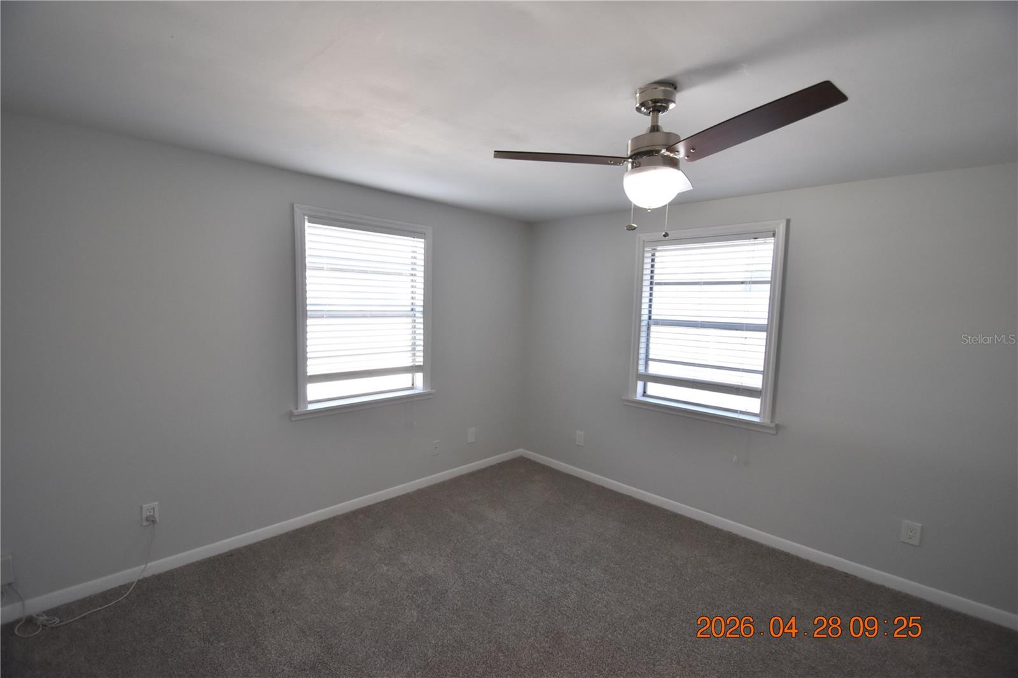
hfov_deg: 100.4
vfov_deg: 77.3
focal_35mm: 15
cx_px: 509
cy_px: 339
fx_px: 424
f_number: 3.5
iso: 800
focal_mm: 10
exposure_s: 1/125
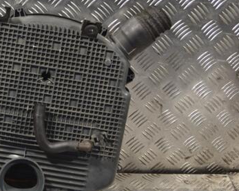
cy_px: 107
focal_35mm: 78
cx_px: 34
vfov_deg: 19.6
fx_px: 551
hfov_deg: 23.9
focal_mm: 32
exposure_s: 1/80
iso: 400
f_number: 4.8
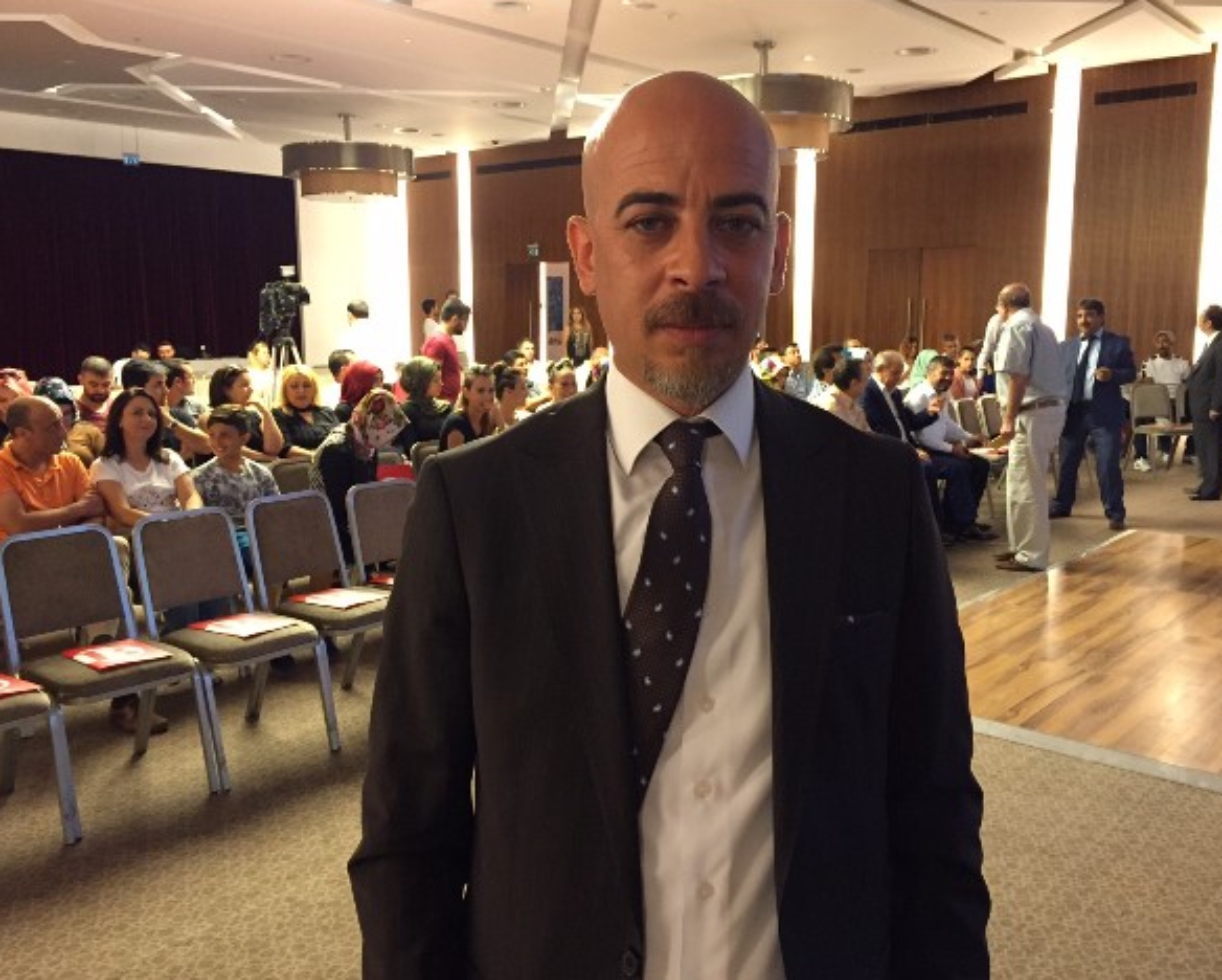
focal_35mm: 31
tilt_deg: -8.8
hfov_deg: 57.1
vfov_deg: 47.2
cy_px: 482
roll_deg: +0.5
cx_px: 617
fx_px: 1122
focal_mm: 4.15
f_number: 2.2
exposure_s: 1/33
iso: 250
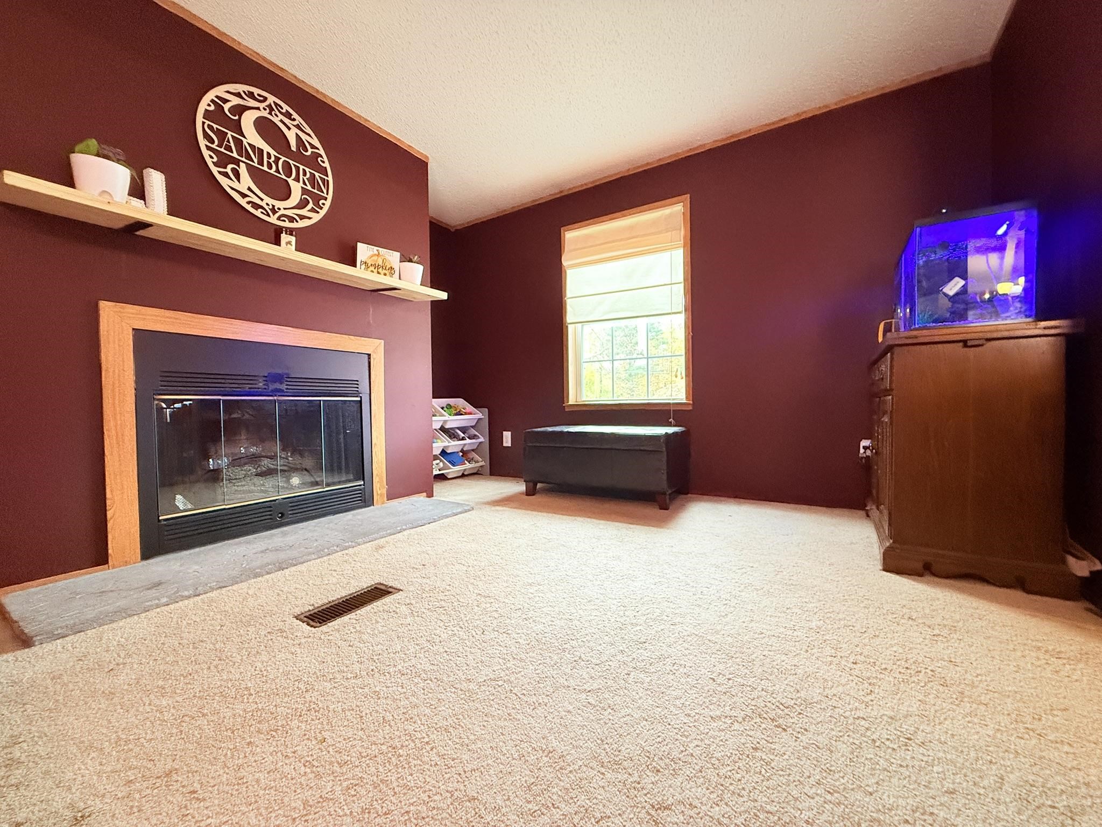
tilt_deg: -1.4
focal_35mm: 14
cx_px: 551
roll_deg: +0.4
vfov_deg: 85.7
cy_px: 414
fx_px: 446
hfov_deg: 102.1
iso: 640
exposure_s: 1/60
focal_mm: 2.22
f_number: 2.2
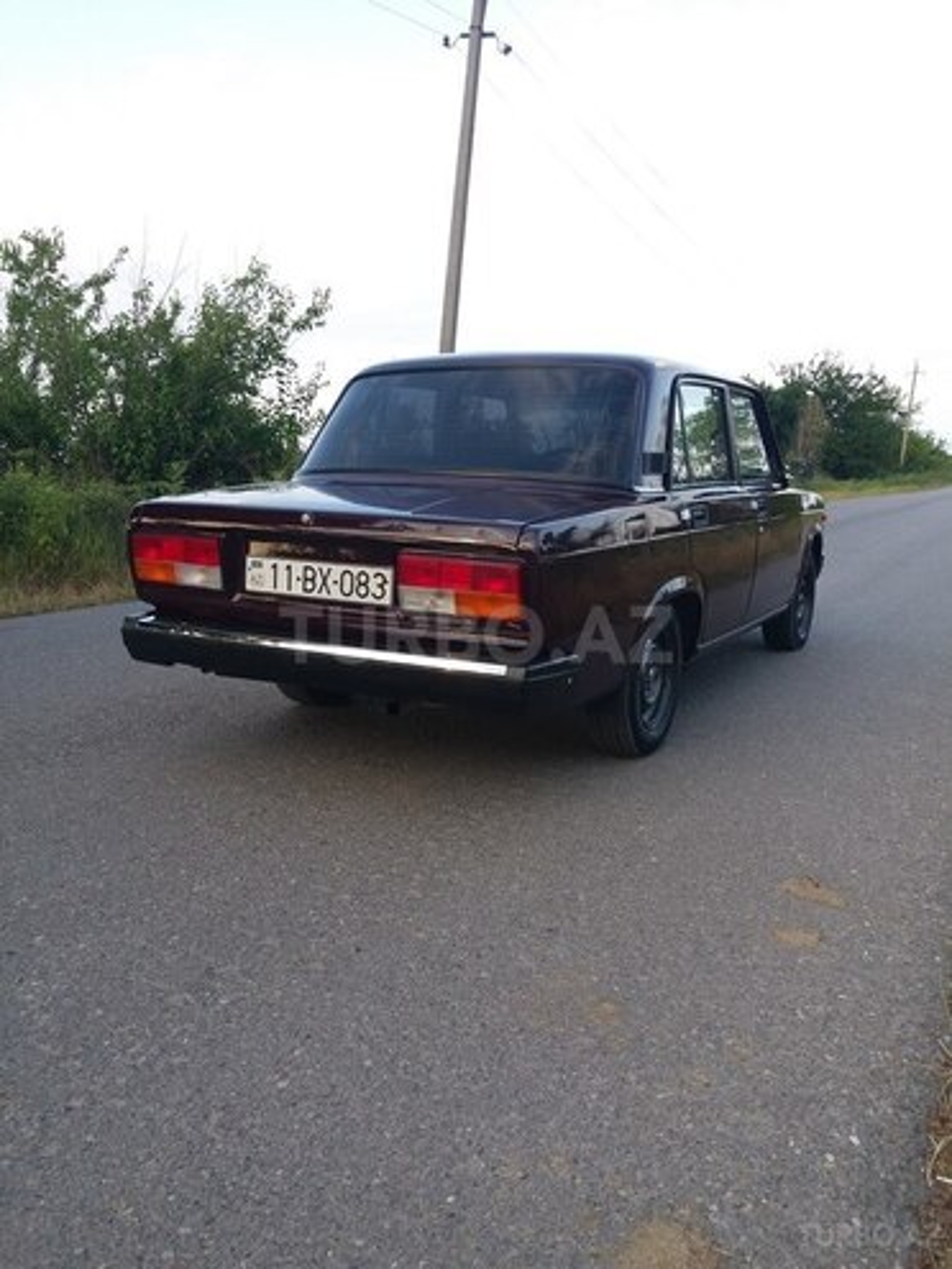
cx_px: 476
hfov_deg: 51.4
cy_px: 634
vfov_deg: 65.3
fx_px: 990
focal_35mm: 27
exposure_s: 1/195
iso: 40
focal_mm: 3.7
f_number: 1.9
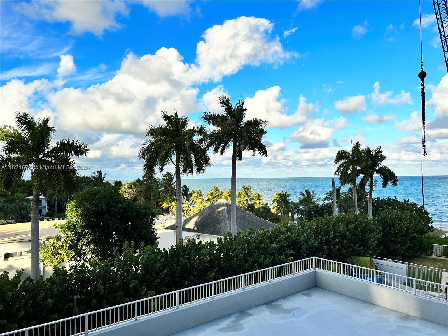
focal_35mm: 26
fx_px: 336
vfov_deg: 53.1
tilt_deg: +0.8
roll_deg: +1.2
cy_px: 168
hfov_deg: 67.3
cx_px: 224
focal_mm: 5.7
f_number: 1.5
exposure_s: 1/3460
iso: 50
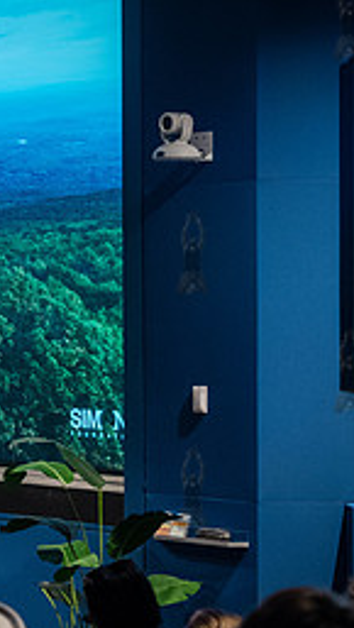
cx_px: -125
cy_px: 369
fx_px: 1965
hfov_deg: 10.1
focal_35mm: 118
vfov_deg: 18.1
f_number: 4
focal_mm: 50
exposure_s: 1/200
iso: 5000
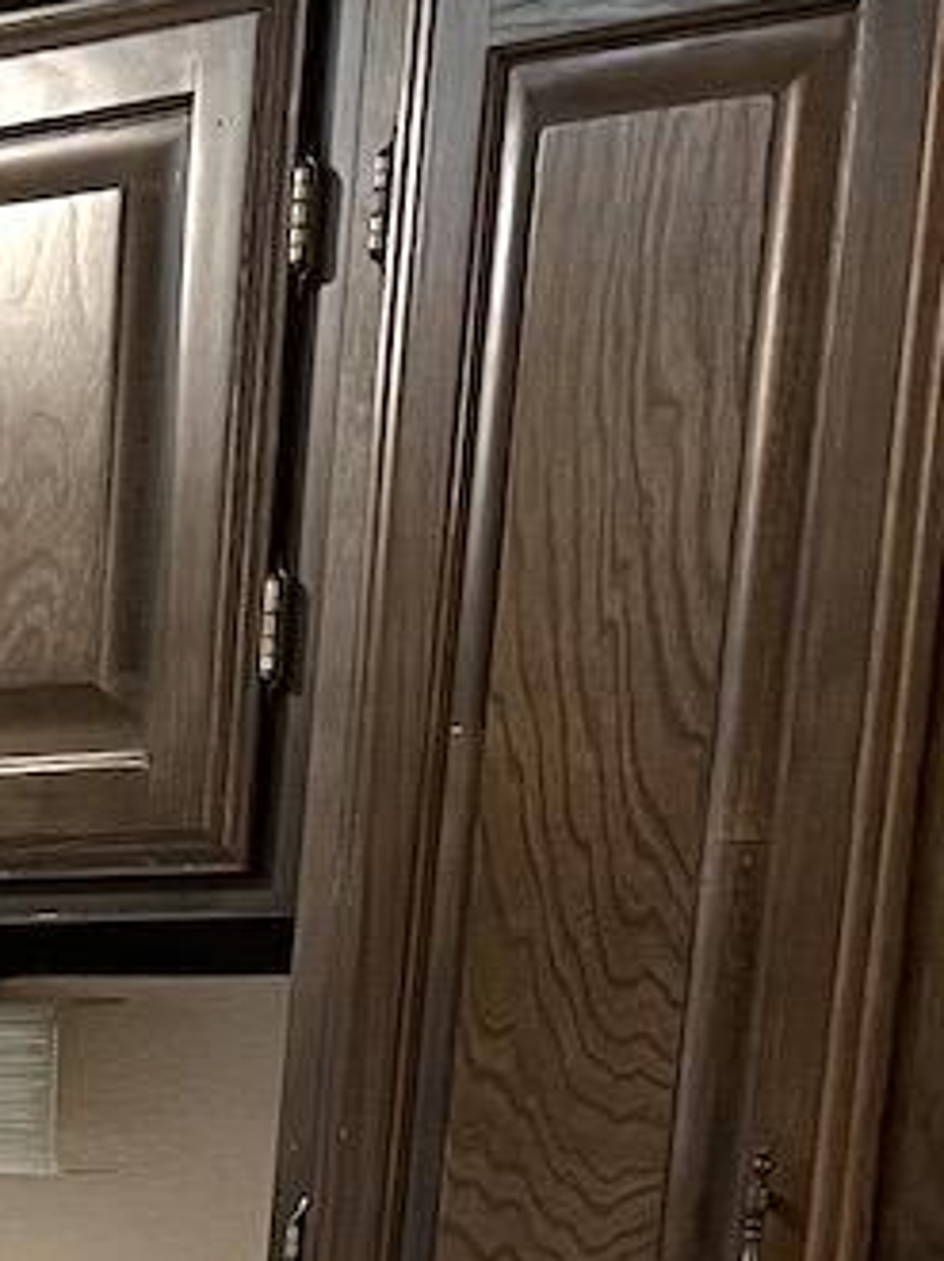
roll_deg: -3.3
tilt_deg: -9.3
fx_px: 3859
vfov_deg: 16.6
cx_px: -187
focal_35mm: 106
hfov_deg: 13.6
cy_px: 1976
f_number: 1.5
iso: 200
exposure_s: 1/60
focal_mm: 5.7
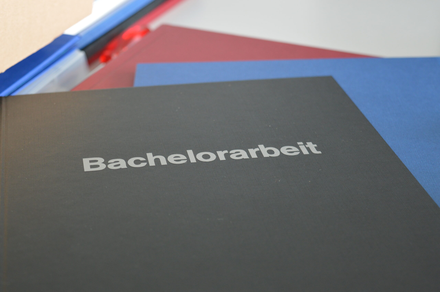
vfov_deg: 18.9
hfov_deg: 28.1
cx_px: 220
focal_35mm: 72
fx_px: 879
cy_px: 146
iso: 640
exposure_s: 1/15
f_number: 5.3
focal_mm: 48
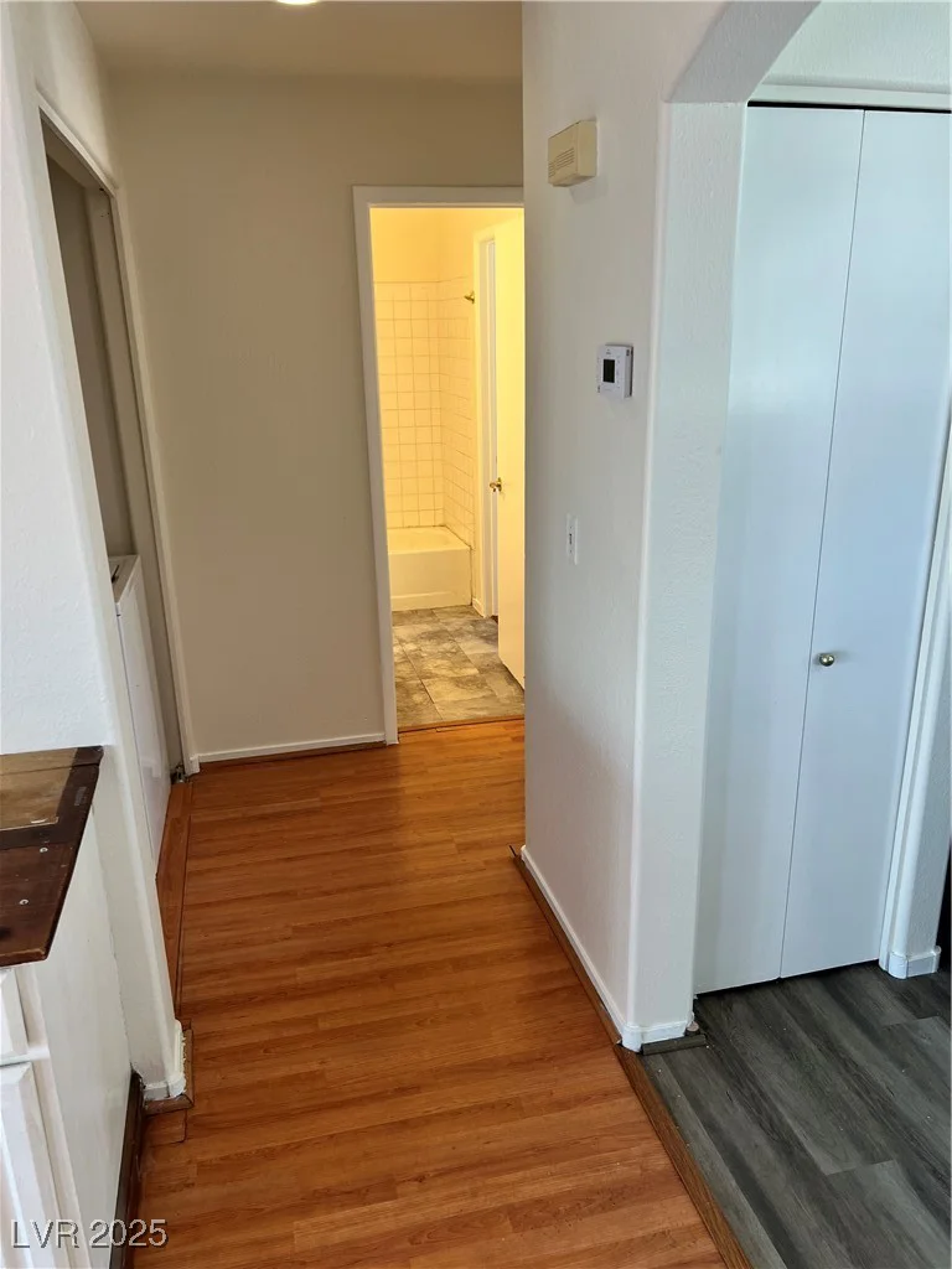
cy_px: 634
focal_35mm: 26
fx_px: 953
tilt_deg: -17.8
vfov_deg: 67.3
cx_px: 476
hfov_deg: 53.1
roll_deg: +0.7
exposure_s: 1/120
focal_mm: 5.7
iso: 64
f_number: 1.5
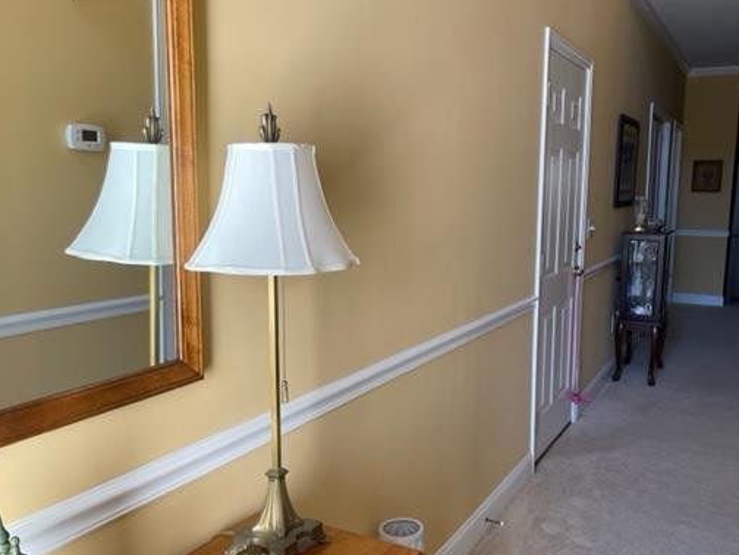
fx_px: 705
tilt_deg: -8.9
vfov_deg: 42.9
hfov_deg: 55.2
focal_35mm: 33
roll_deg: -0.8
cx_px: 408
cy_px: 307
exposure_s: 1/121
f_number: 1.6
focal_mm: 5.1
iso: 80
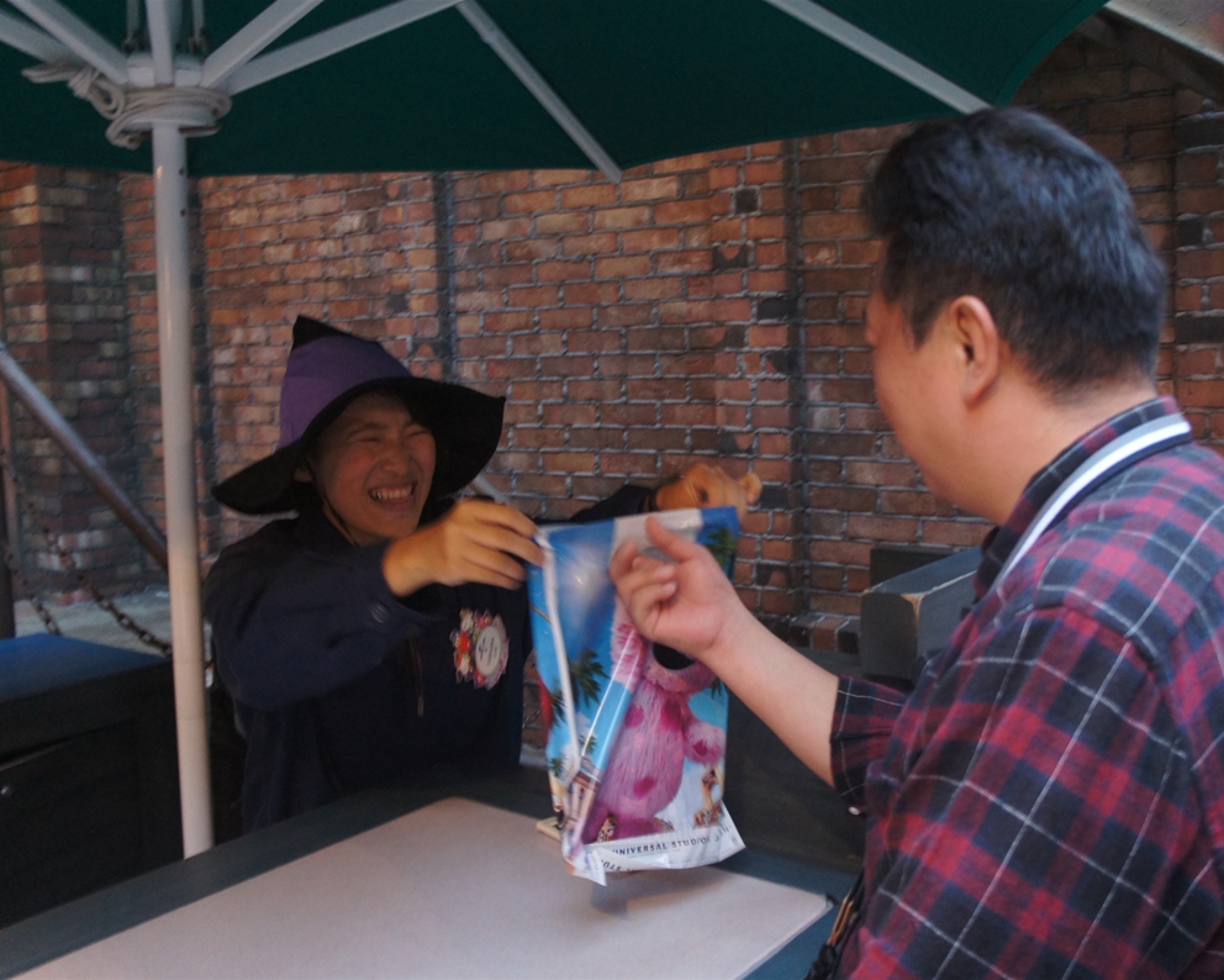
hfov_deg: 52.6
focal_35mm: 34
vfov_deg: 43.4
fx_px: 1232
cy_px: 490
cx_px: 707
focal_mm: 20
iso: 1600
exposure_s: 1/13
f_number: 3.5
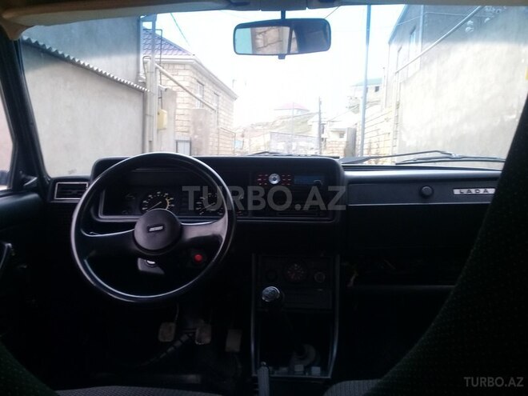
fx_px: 473
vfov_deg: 45.4
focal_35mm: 31
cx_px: 264
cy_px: 198
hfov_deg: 58.4
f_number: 2.2
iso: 64
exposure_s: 1/33
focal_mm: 3.3
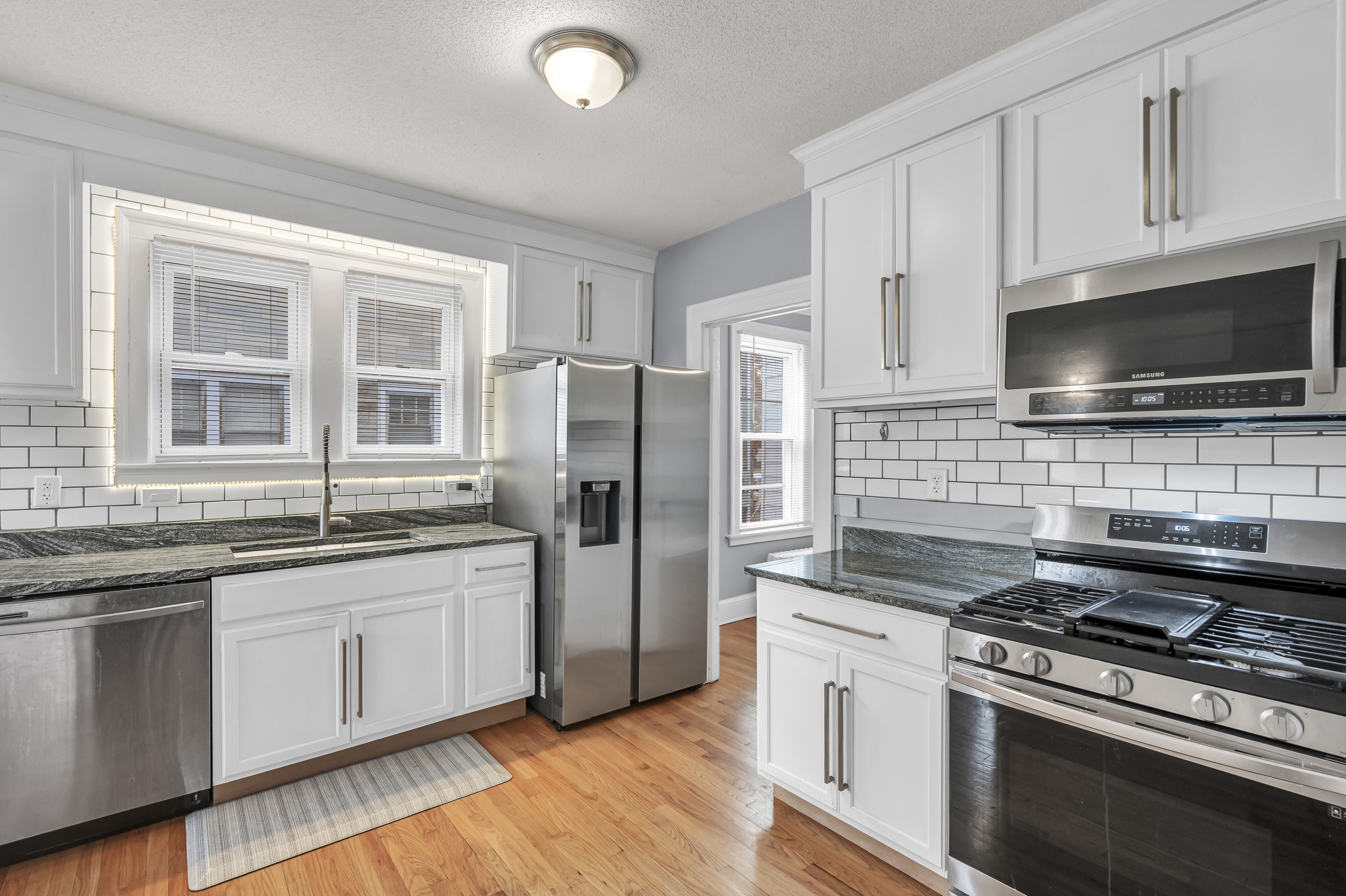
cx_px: 645
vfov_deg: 73.7
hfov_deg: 96.7
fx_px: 598
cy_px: 454
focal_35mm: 16
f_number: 7.1
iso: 320
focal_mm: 14
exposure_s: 1/25
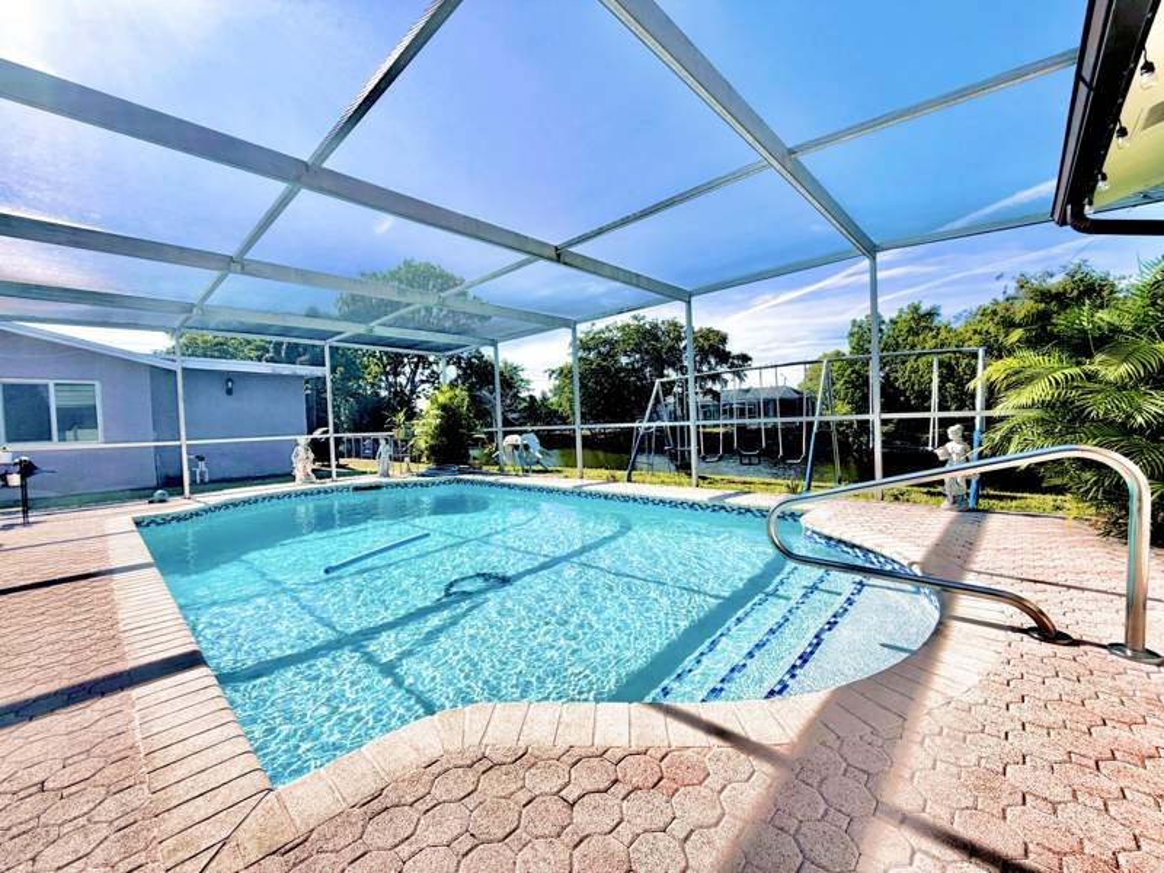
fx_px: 471
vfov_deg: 85.7
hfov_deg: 102.1
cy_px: 436
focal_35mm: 14
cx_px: 582
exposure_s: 1/770
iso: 25
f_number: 2.2
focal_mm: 2.22
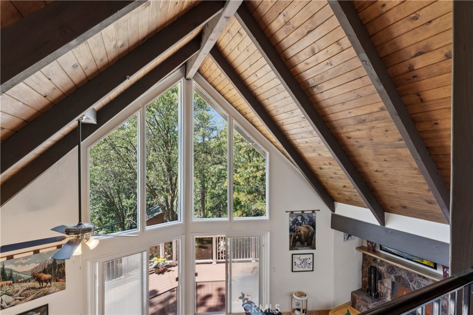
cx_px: 236
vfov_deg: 72.7
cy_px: 158
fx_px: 214
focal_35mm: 16
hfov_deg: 95.7
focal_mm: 16.3
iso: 100
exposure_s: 1/5
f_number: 13
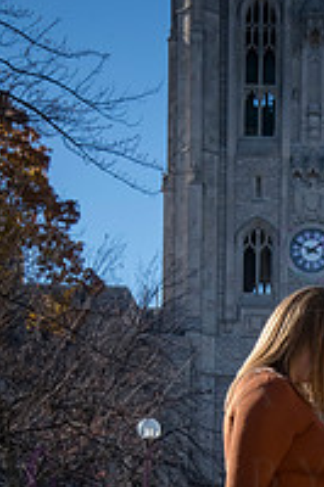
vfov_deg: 17.2
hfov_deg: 11.6
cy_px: 472
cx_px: 324
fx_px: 1582
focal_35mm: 117
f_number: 20
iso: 640
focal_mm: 52
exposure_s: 1/160
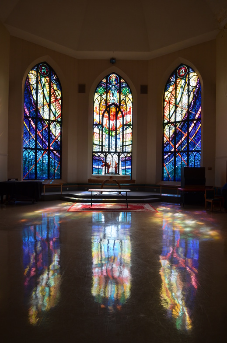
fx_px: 257
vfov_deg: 67.5
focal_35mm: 27
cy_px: 172
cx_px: 114
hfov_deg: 47.7
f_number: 5.6
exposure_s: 1/125
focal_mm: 18
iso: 320
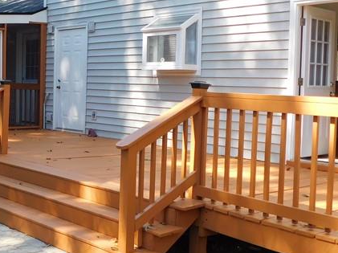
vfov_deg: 26.1
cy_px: 116
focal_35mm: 56
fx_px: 546
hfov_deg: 33.1
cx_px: 53
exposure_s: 1/320
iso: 125
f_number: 3
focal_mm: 4
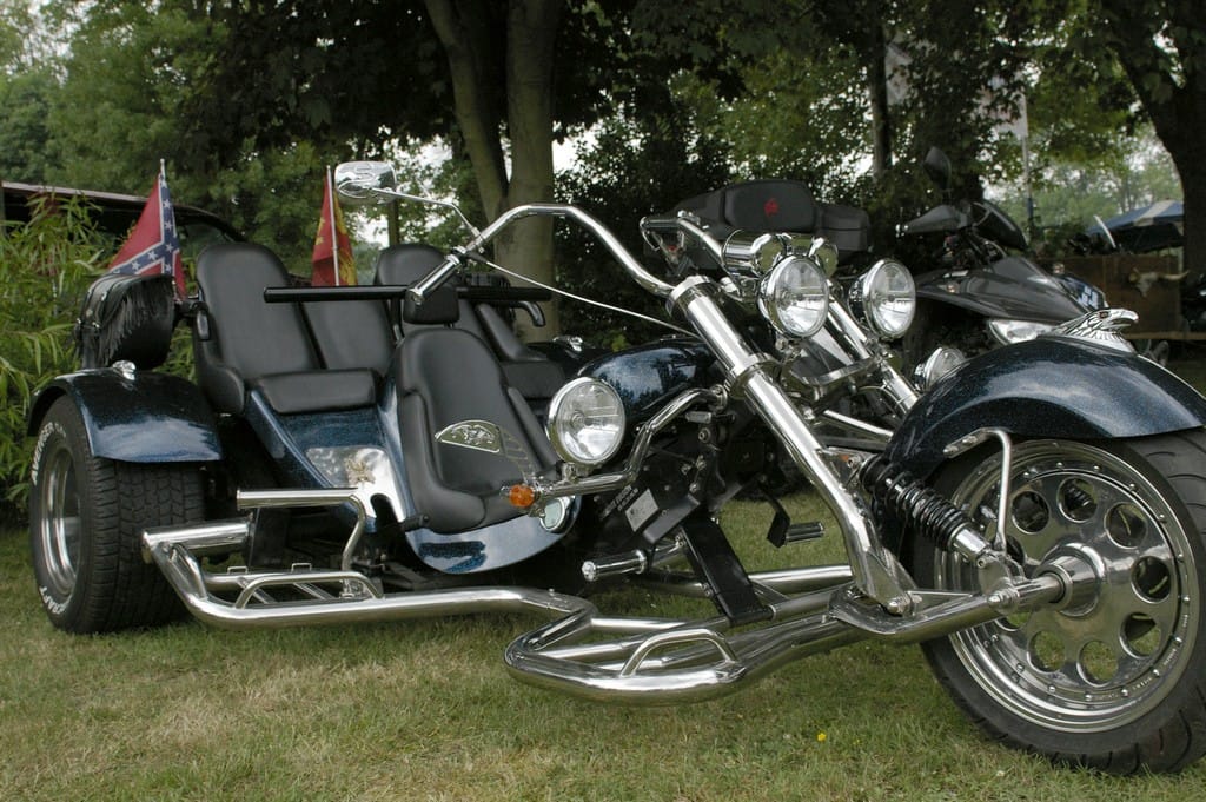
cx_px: 603
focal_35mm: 36
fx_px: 1205
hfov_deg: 53.2
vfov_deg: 36.8
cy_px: 401
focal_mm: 24
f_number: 7.1
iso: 800
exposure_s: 1/800
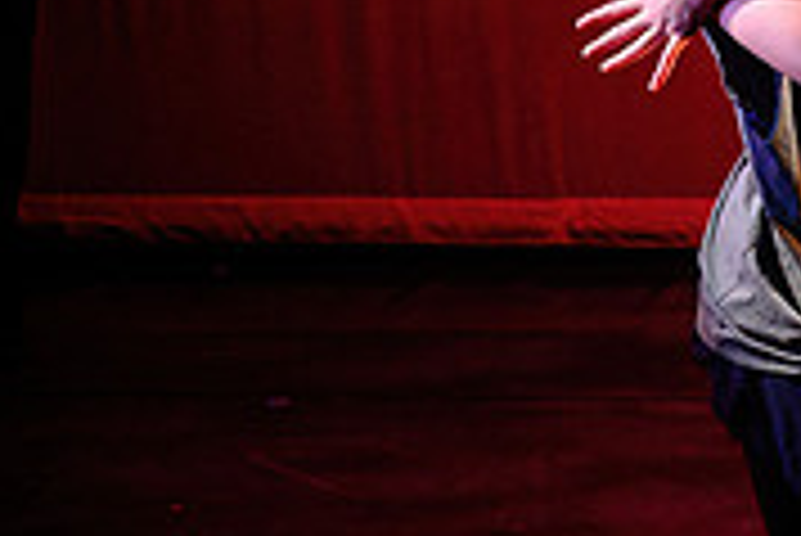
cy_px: 197
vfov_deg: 12.8
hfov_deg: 18.8
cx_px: 700
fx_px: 2383
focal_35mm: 107
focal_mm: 24
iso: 2000
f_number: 2.8
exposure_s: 1/300
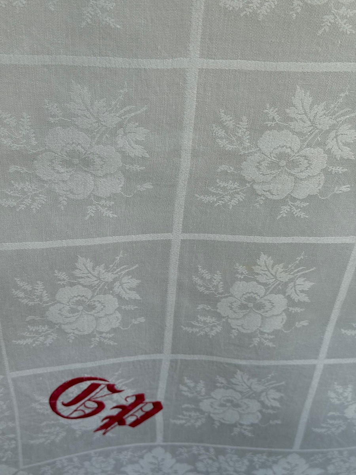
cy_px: 238
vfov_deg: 39.7
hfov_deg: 30.3
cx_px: 178
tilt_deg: -40.4
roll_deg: -3.0
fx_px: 658
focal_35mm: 48
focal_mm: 6.76
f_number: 1.78
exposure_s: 1/205
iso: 50
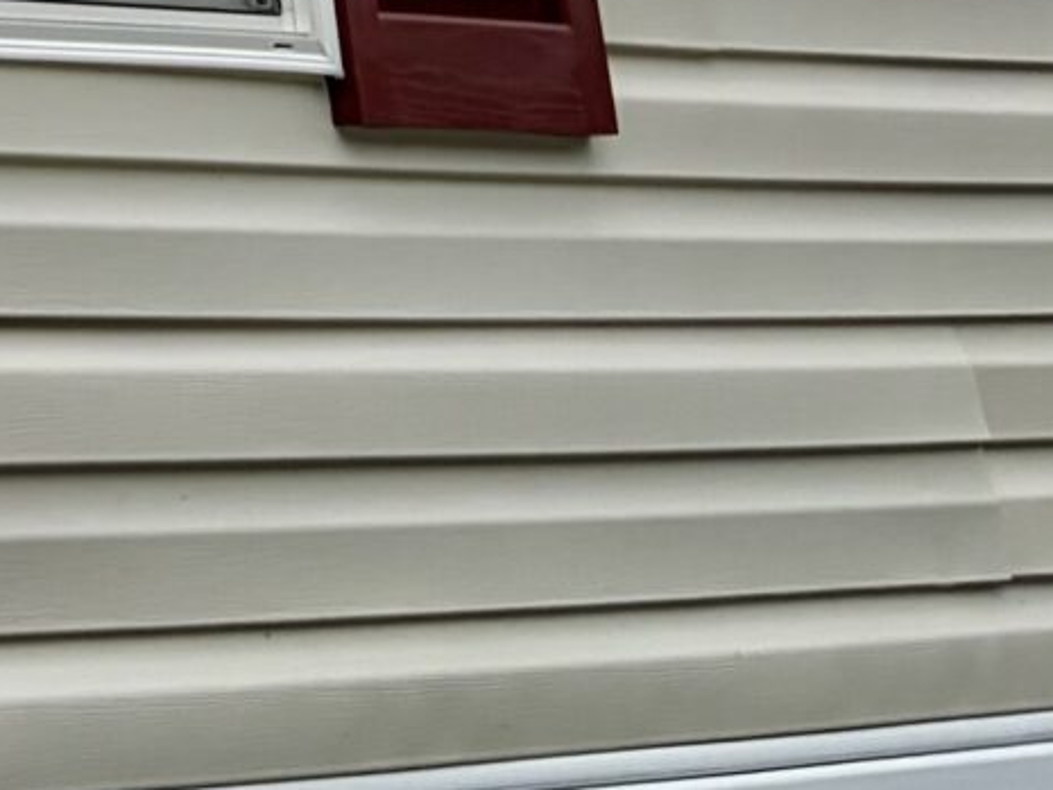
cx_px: -1531
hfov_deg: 11.3
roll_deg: +1.3
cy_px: -1157
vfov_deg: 9.2
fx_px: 4351
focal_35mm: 143
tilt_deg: +20.1
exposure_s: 1/6993
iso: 64
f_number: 1.6
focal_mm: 5.96
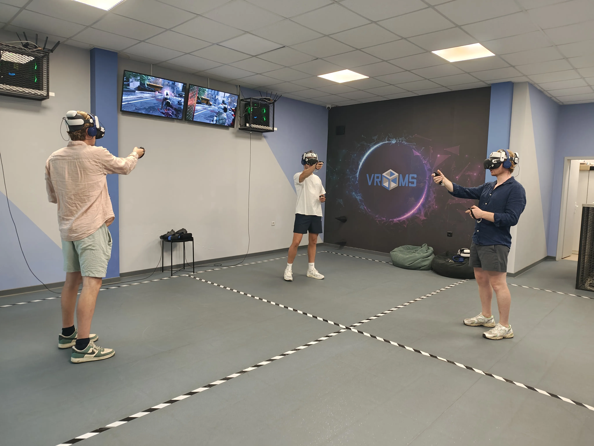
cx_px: 297
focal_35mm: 23
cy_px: 223
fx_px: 395
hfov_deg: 73.9
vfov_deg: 58.9
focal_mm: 6.57
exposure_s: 1/100
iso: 1638
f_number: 1.6
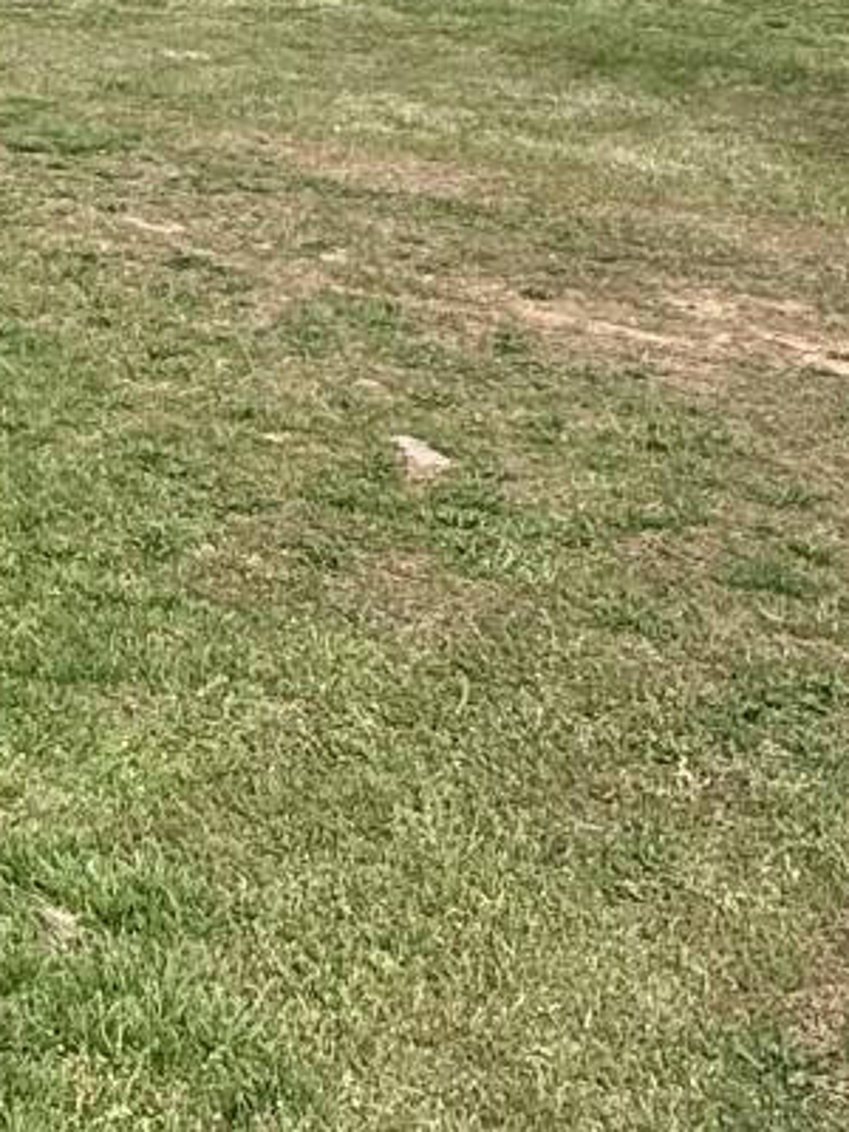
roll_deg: -2.0
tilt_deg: +0.8
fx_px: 2289
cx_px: -226
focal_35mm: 70
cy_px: -337
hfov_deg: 19.5
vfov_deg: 24.3
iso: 50
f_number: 2.2
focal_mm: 2.22
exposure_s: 1/1656
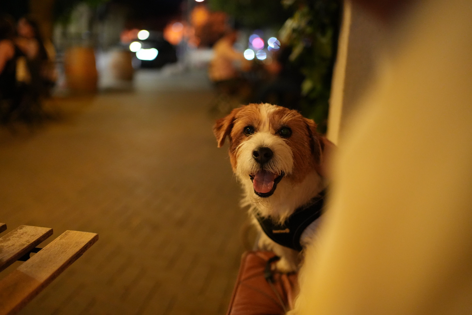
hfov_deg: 54.4
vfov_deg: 37.9
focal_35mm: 35
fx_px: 459
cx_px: 236
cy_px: 158
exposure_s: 1/160
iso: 8000
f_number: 2
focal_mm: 35
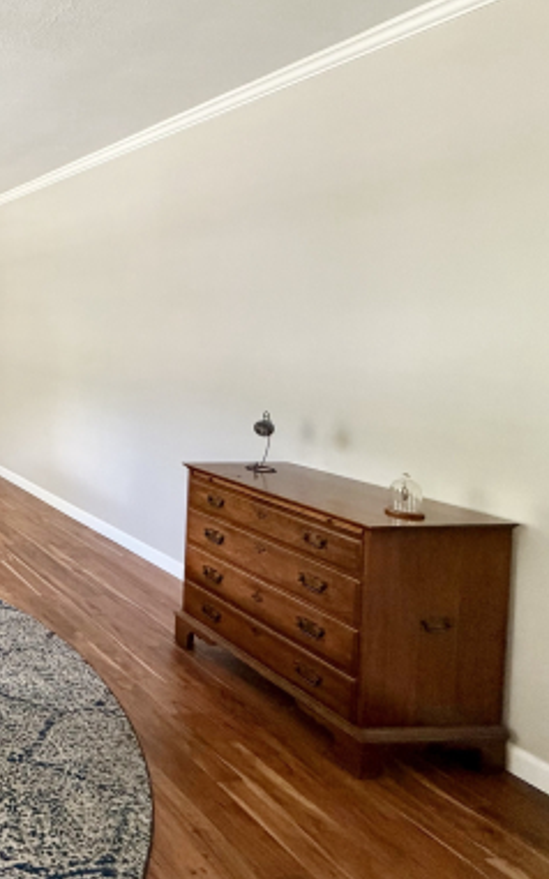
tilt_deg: -1.6
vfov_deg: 69.7
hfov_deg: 32.2
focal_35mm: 26
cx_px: -206
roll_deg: +1.0
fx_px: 623
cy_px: 348
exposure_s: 1/60
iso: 320
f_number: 2.2
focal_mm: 2.22
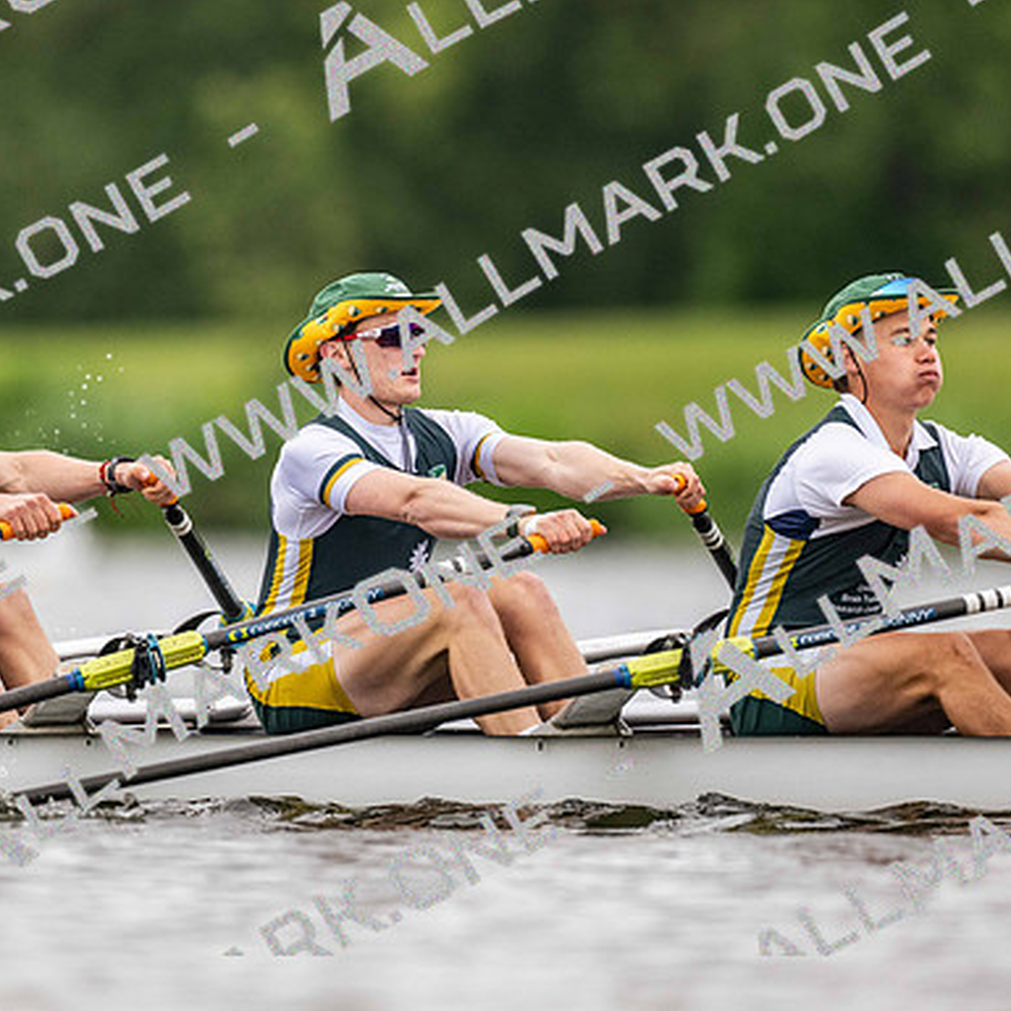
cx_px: 465
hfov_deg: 2.3
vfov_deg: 2.3
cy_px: 506
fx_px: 25410
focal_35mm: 769
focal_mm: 600
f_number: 4
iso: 1800
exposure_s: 1/2000
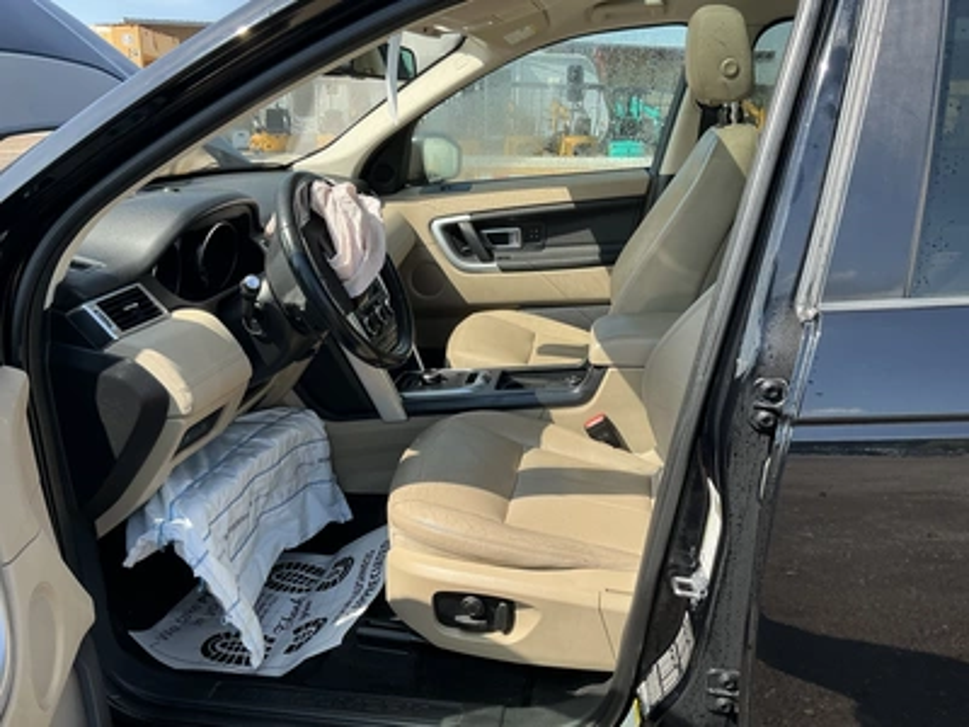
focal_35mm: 28
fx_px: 784
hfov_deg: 63.4
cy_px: 364
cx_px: 484
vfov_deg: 49.7
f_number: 1.8
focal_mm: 3
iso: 25
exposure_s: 1/574
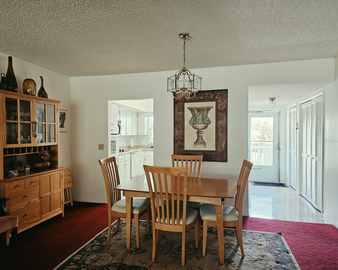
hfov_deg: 68.0
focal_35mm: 25
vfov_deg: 56.8
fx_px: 250
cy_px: 141
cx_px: 153
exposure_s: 1/120
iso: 400
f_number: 1.7
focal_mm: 6.3
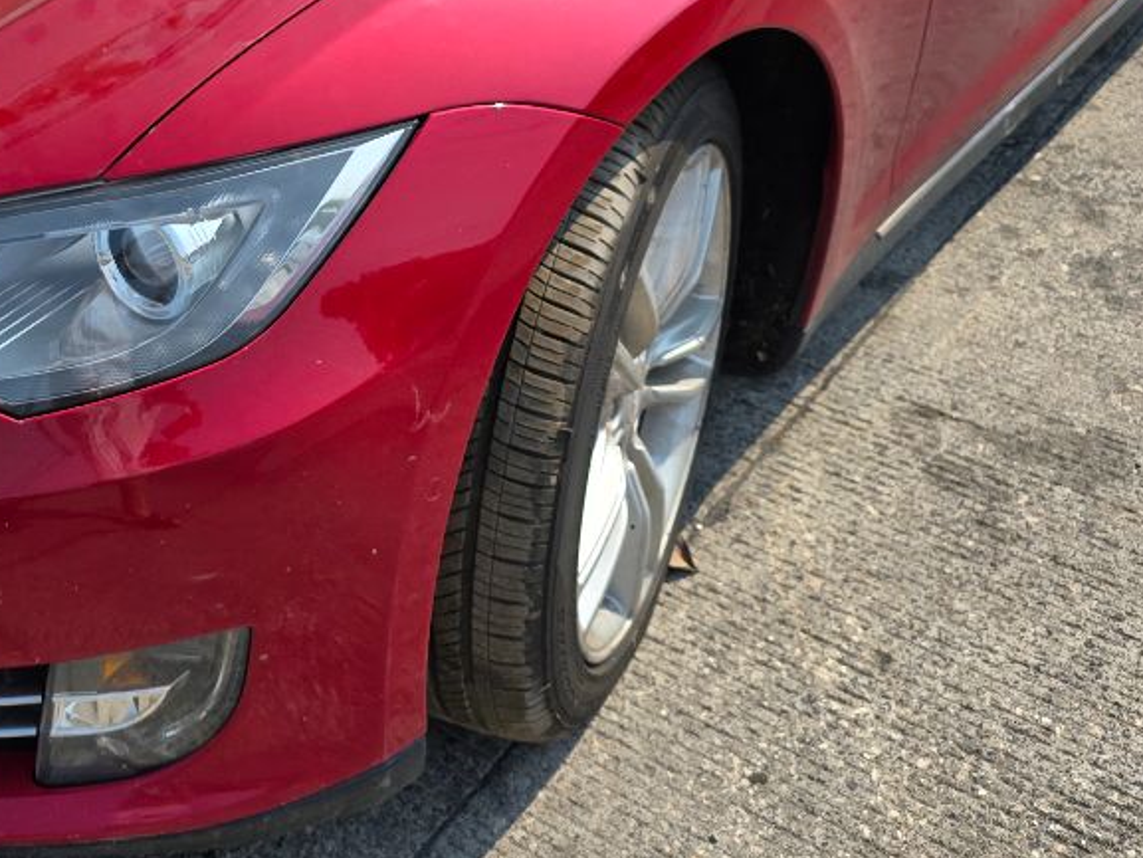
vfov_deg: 27.8
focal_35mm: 51
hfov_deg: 36.6
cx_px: 287
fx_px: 1684
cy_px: 137
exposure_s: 1/657
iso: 12
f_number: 1.7
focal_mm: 6.3
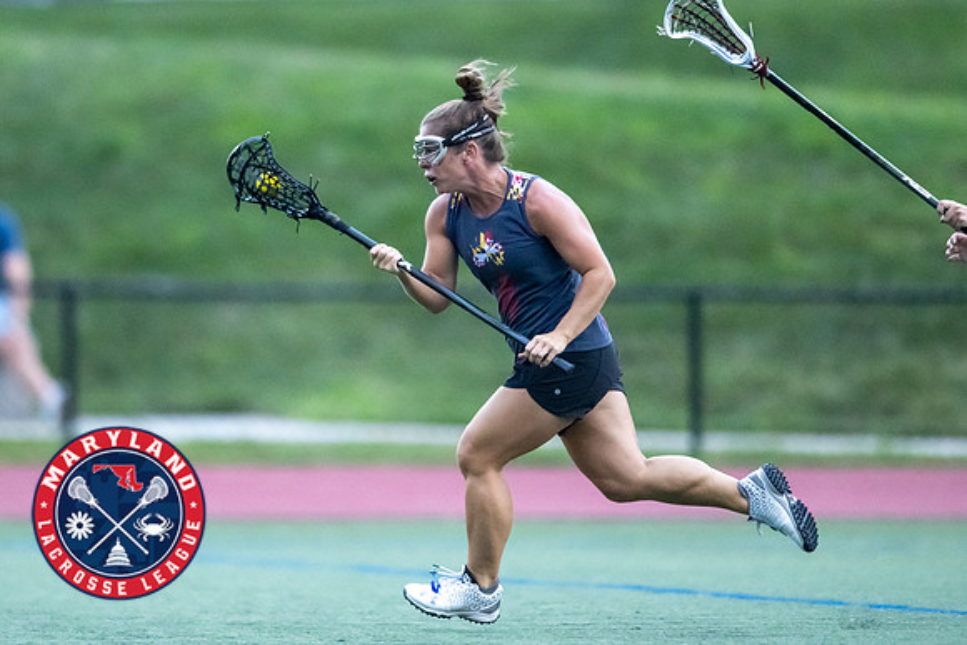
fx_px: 16412
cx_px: 290
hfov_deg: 3.4
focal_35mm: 611
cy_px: 314
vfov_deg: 2.3
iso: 11400
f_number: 2.8
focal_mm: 400
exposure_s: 1/1000
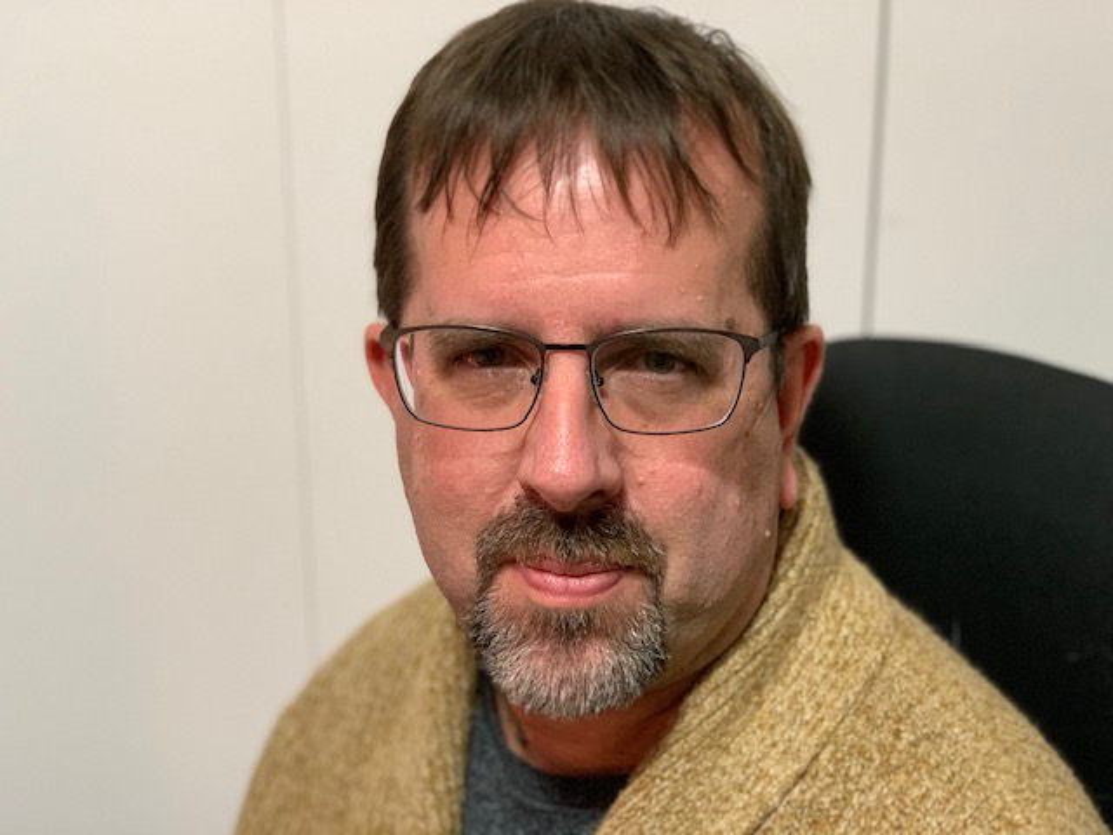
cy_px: 418
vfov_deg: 28.0
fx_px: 1672
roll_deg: +0.8
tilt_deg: -18.0
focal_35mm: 52
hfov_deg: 36.8
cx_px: 556
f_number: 2.4
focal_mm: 6
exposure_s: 1/53
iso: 400
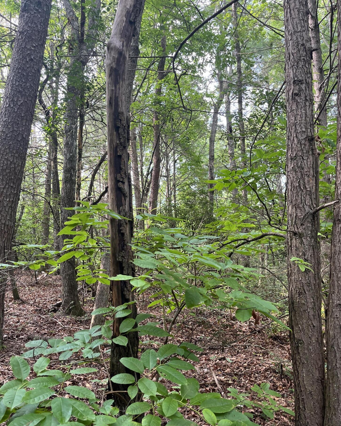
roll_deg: +1.2
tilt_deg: +6.8
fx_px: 353
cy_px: 234
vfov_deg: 62.1
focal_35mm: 28
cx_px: 169
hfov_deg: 51.5
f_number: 1.6
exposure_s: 1/116
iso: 125
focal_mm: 5.1
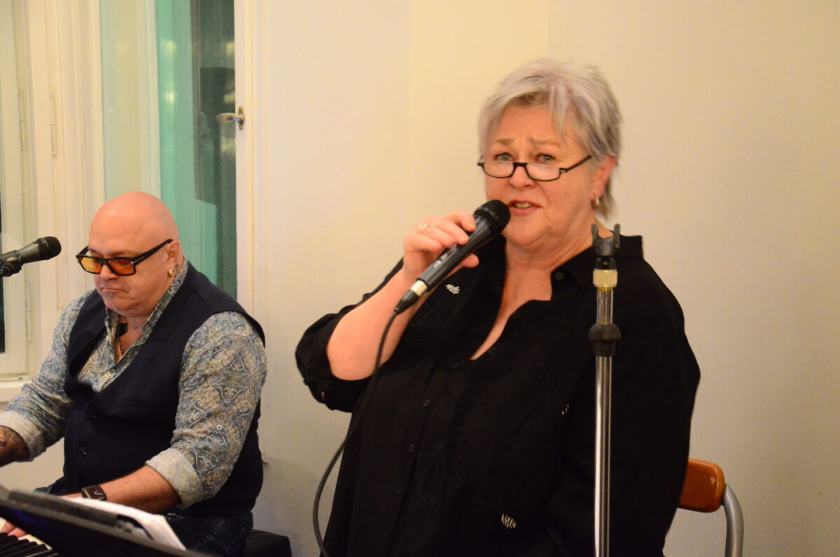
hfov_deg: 32.0
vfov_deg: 21.5
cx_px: 420
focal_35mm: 63
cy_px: 278
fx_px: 1467
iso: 6400
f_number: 4.8
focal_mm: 42
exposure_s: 1/20
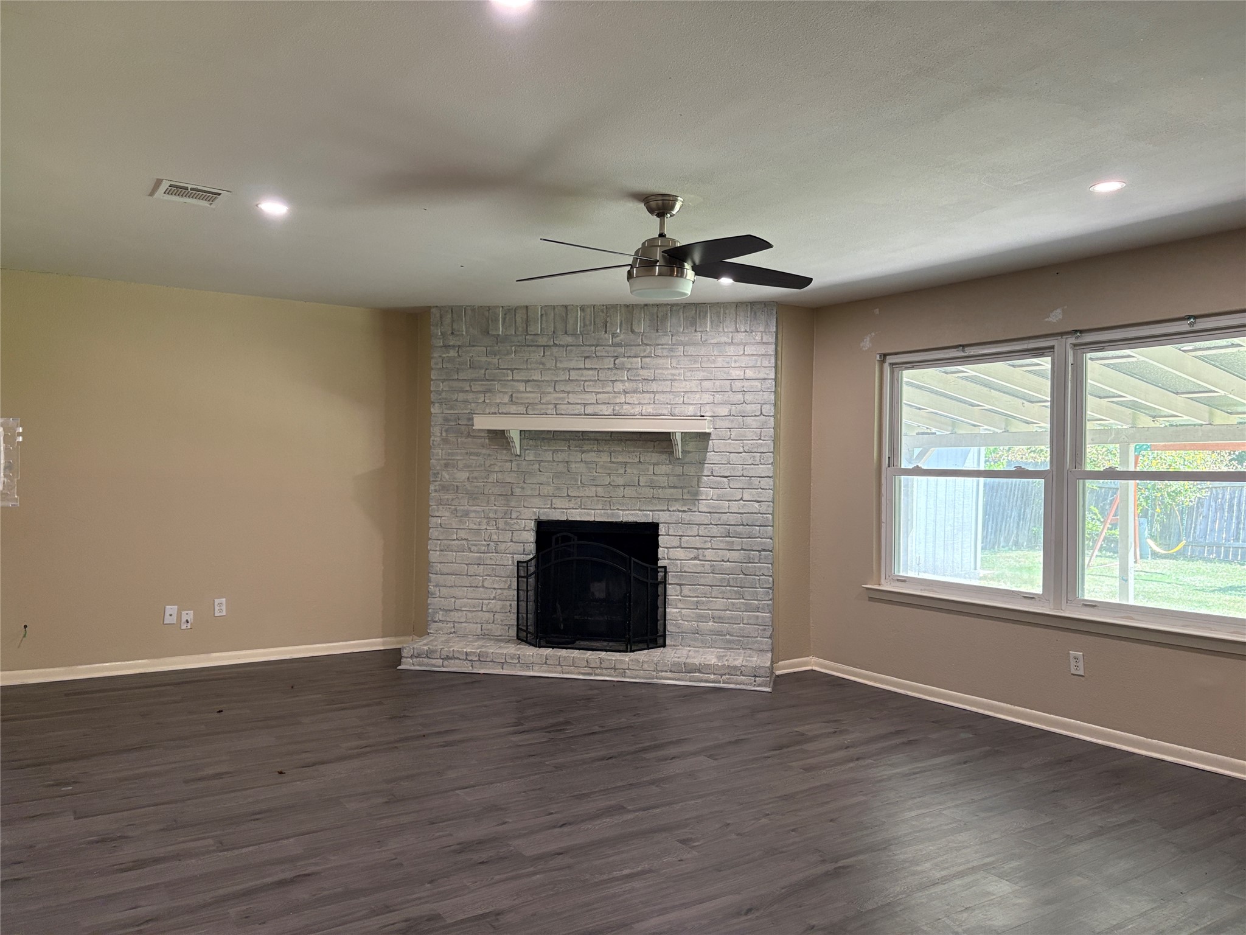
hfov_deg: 67.3
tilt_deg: +0.0
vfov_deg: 53.1
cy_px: 468
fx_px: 936
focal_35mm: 26
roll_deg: -0.8
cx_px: 623
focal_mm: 5.96
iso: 125
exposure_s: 1/60
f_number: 1.6
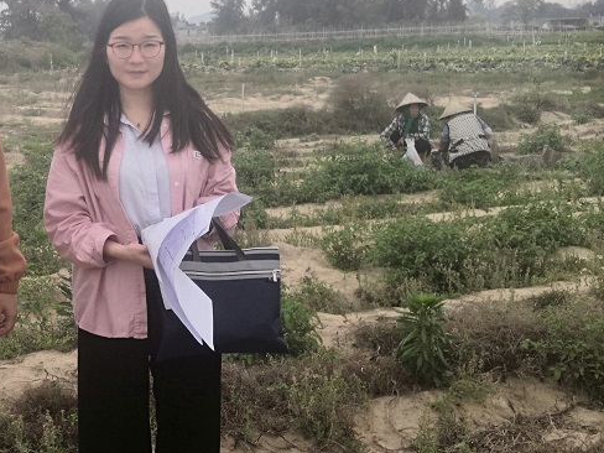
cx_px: 120
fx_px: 1344
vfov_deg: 19.1
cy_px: 285
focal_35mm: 77
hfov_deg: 24.9
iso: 50
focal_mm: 3.95
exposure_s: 1/225
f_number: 1.8
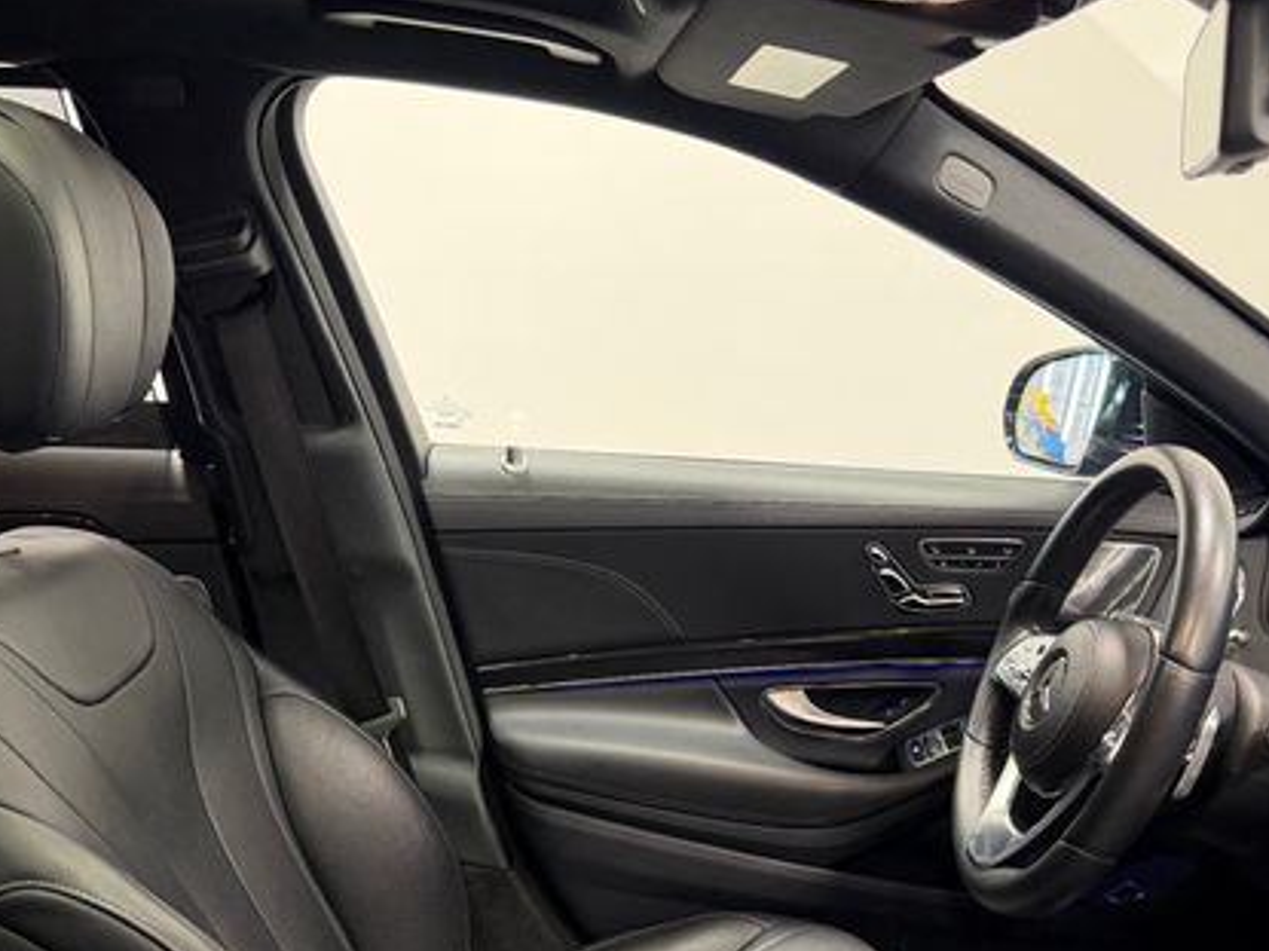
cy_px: 719
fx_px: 1356
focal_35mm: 37
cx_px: 664
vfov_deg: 37.6
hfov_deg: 50.1
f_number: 1.78
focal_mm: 6.76
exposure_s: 1/60
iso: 200
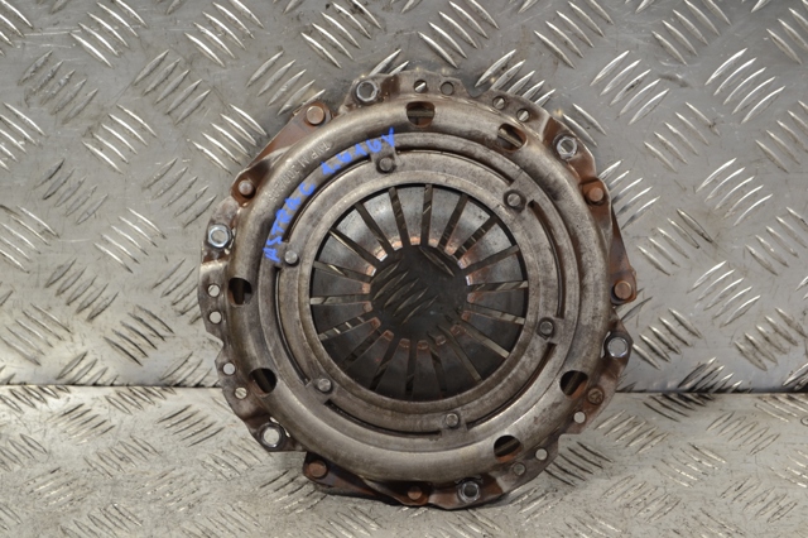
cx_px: 404
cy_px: 269
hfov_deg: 28.1
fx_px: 1615
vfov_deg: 18.9
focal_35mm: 72
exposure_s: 1/30
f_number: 5.6
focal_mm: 48
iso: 280
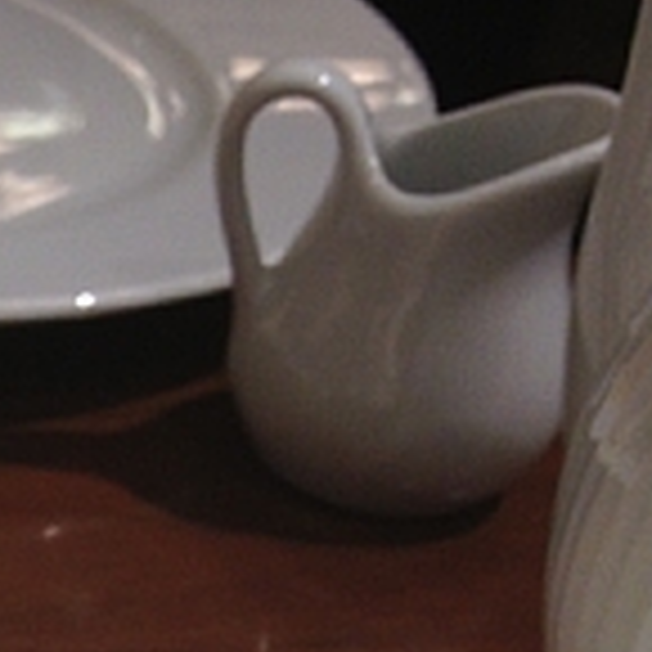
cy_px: 998
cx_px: -396
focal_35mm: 128
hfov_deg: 12.8
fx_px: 2728
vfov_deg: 12.9
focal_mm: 4.28
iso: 64
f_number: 2.4
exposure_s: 1/120
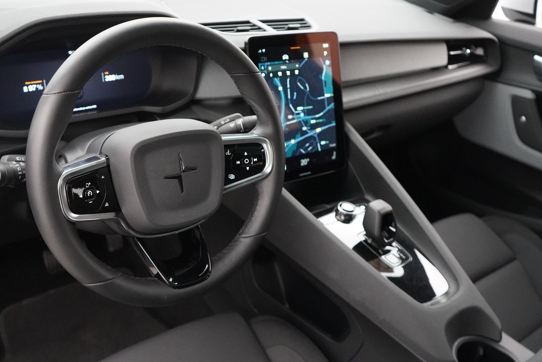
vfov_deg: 35.0
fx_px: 572
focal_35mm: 38
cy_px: 166
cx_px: 244
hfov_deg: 50.6
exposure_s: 1/125
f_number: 3.5
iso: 12800
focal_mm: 28
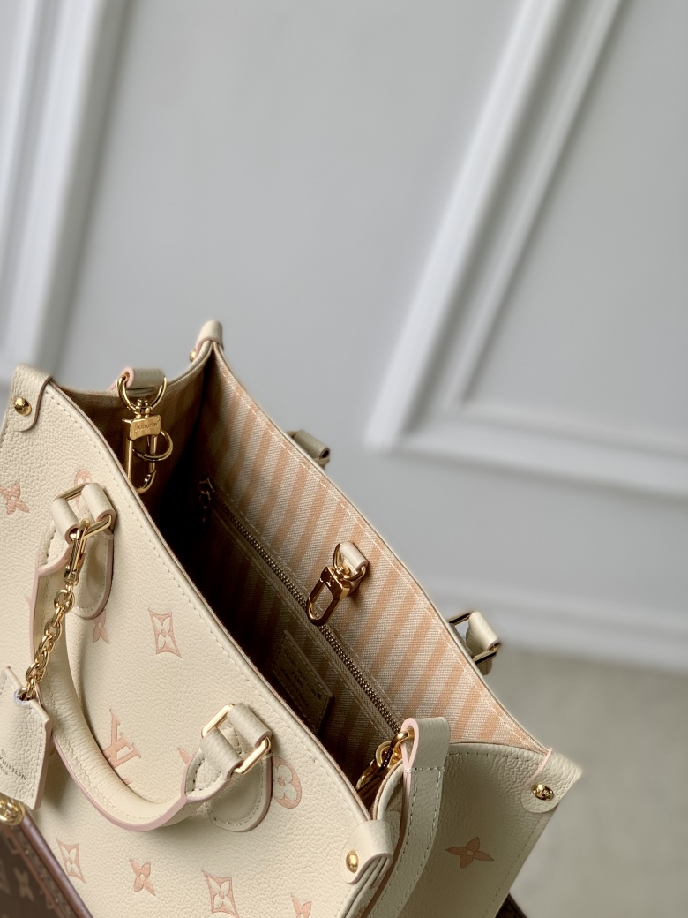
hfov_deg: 20.3
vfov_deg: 26.9
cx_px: 213
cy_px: 601
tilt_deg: -45.9
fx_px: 1908
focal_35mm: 72
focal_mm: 6
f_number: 2.4
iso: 25
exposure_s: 1/122
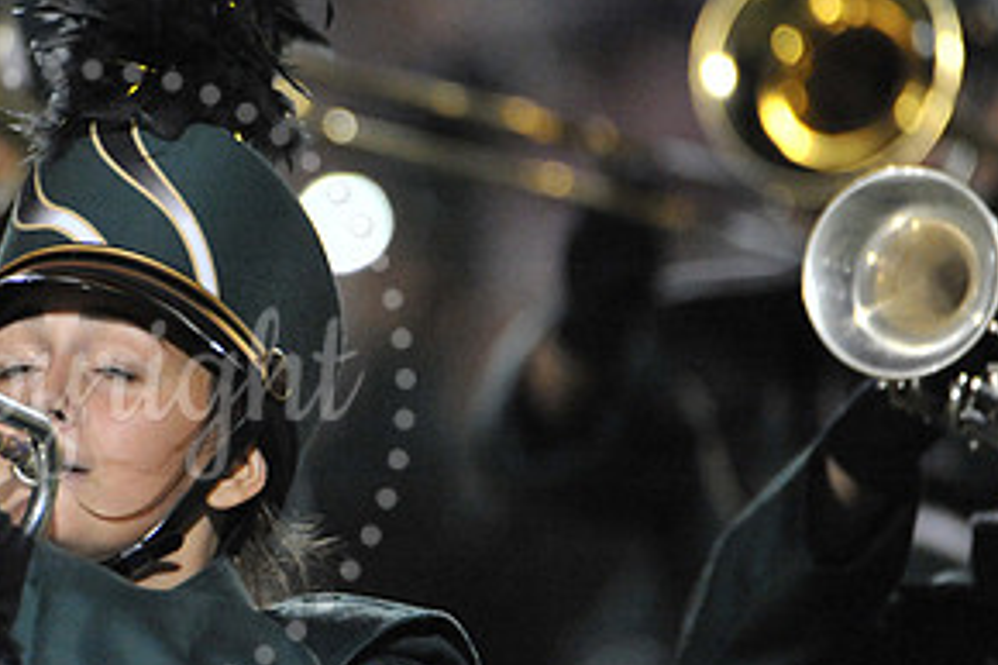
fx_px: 33191
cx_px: 86
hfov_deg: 1.7
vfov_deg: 1.1
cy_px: 386
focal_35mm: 1198
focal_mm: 600
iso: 6400
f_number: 6.3
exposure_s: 1/160
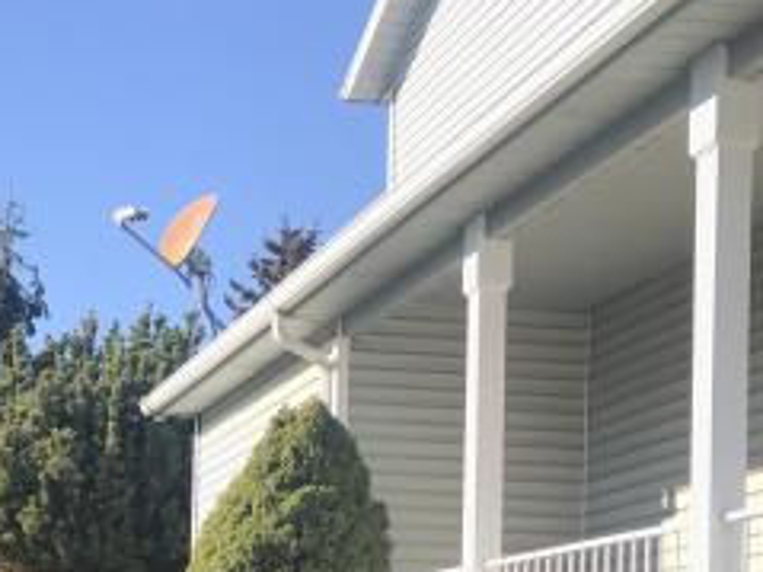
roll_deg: -1.7
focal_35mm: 75
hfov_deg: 25.1
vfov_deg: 18.6
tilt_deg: +2.3
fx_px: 1652
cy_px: 687
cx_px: 48
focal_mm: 3.99
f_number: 1.8
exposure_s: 1/1520
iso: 20
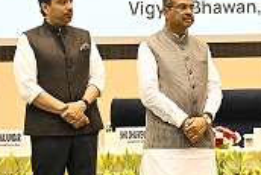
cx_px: 176
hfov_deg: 17.0
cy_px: 44
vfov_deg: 11.4
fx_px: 871
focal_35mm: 120
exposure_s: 1/160
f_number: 3.2
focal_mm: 40
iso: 1250
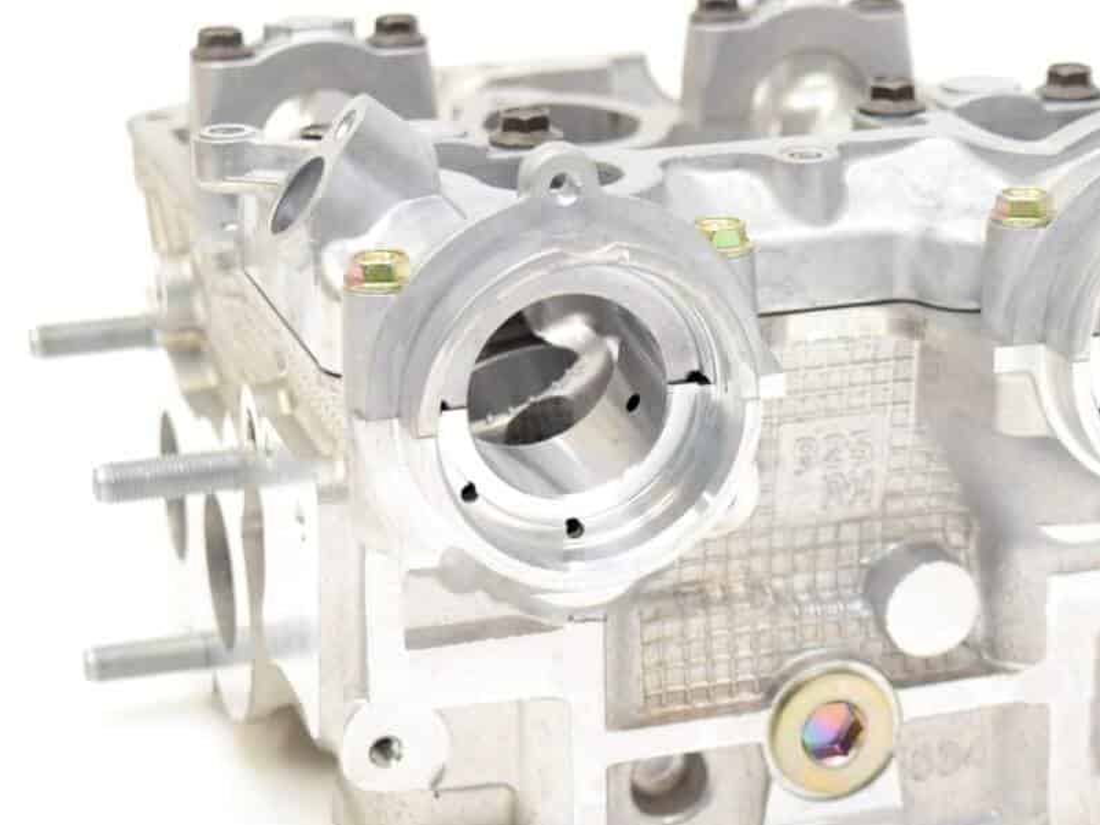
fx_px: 3083
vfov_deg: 15.2
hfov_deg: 20.2
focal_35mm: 97
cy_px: 401
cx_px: 733
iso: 400
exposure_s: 1/125
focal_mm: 36
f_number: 5.6
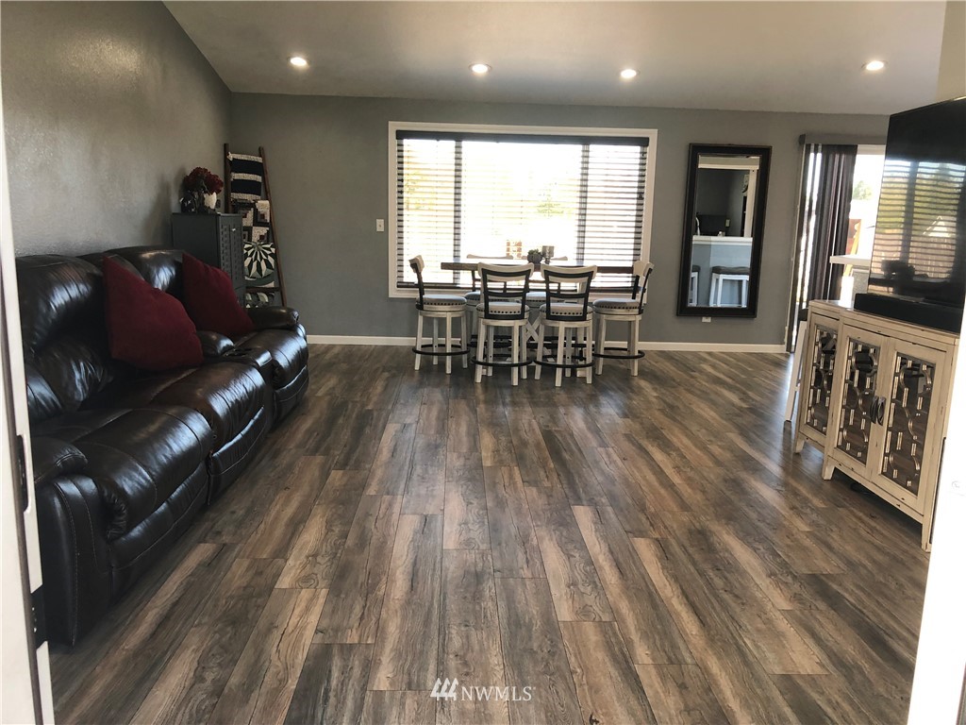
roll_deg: -1.5
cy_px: 362
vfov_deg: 49.7
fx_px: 781
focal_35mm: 28
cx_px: 483
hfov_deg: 63.4
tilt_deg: -9.5
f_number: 1.8
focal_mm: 4
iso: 32
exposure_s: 1/30
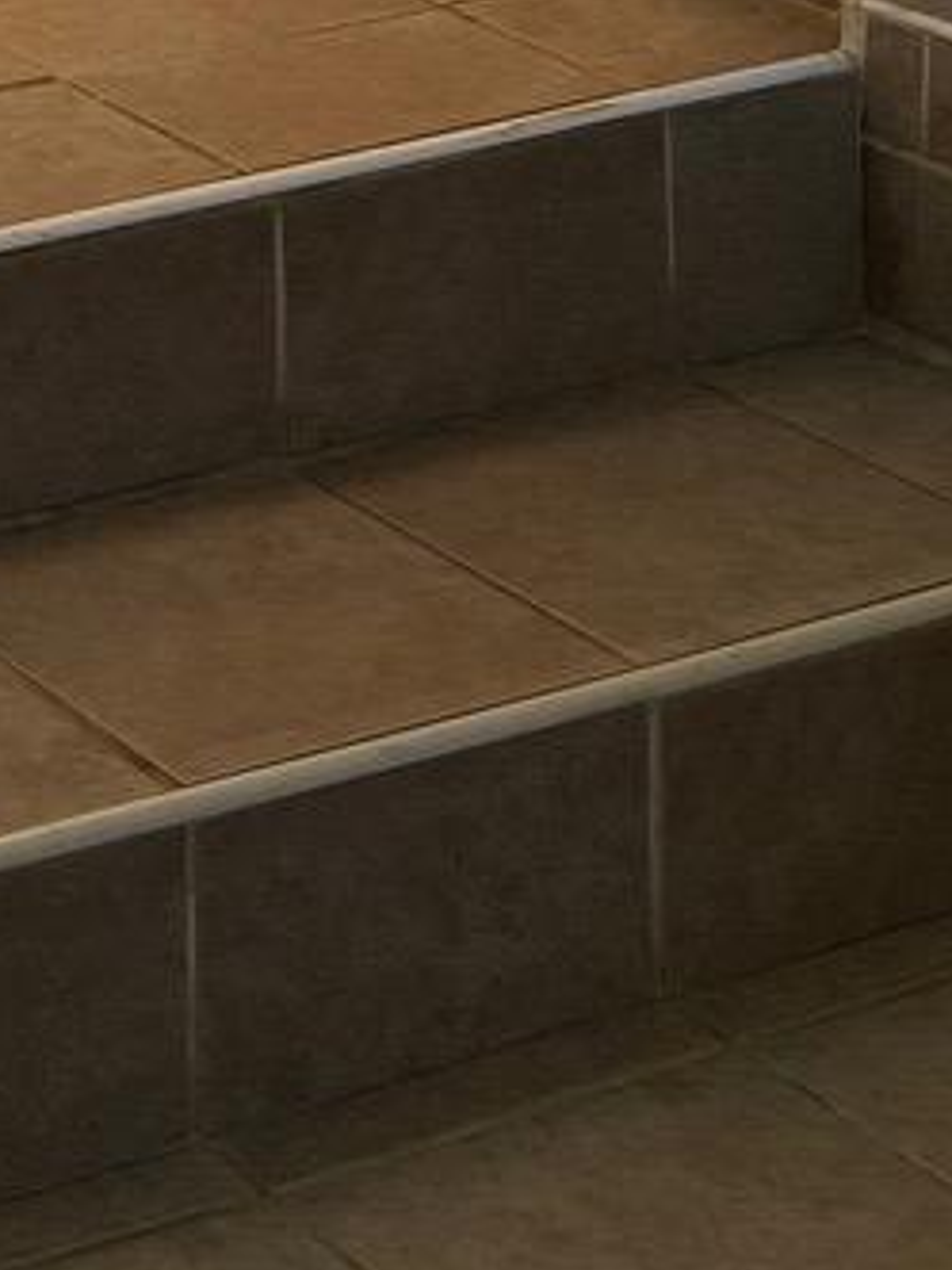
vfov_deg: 15.4
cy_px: -991
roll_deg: +2.8
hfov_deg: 11.8
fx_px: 4070
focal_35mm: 111
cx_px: -998
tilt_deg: -4.2
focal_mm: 6.76
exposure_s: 1/60
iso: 200
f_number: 1.78
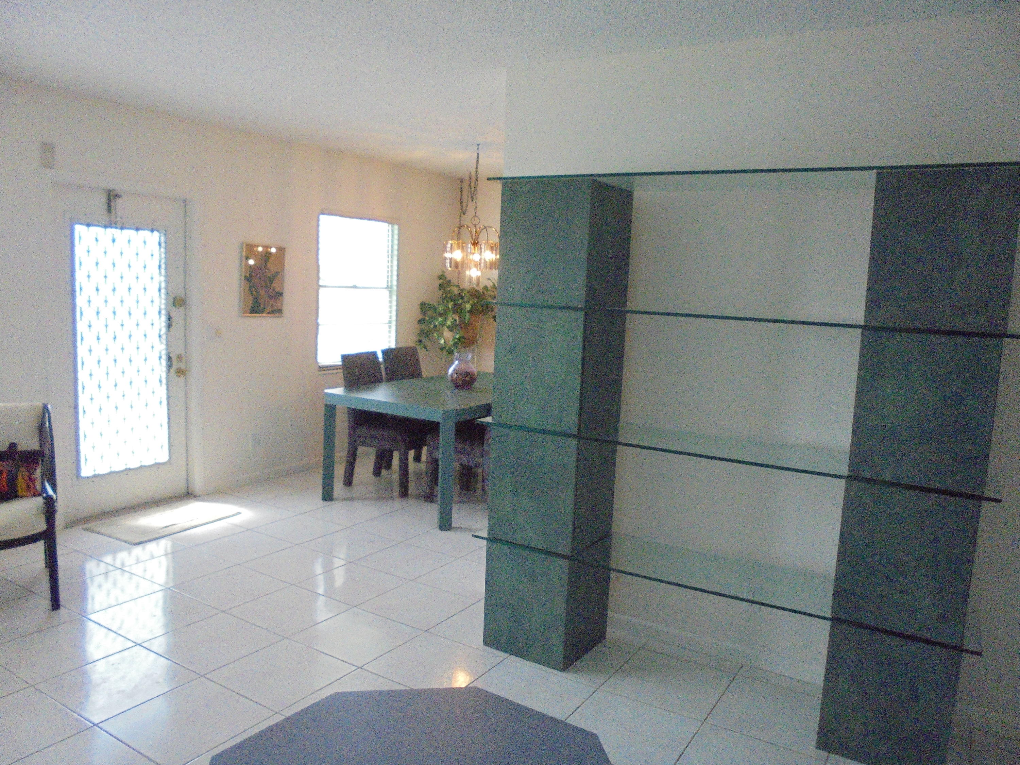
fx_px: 766
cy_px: 382
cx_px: 510
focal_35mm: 26
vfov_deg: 53.1
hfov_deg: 67.3
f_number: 3.5
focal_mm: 4.6
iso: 800
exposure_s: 1/125
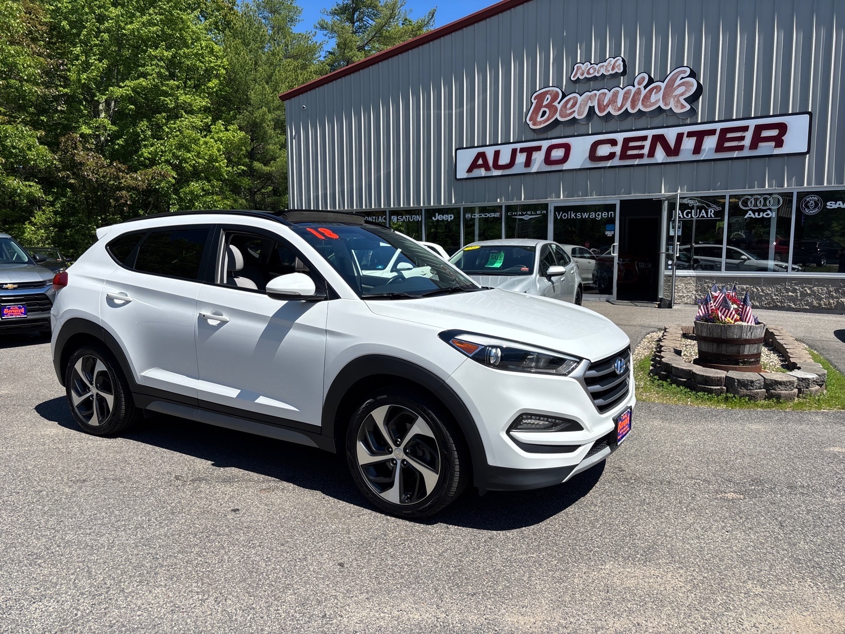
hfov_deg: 67.3
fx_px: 635
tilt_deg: -5.4
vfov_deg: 53.1
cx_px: 422
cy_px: 317
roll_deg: +0.7
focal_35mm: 26
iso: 50
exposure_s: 1/3788
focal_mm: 5.96
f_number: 1.6
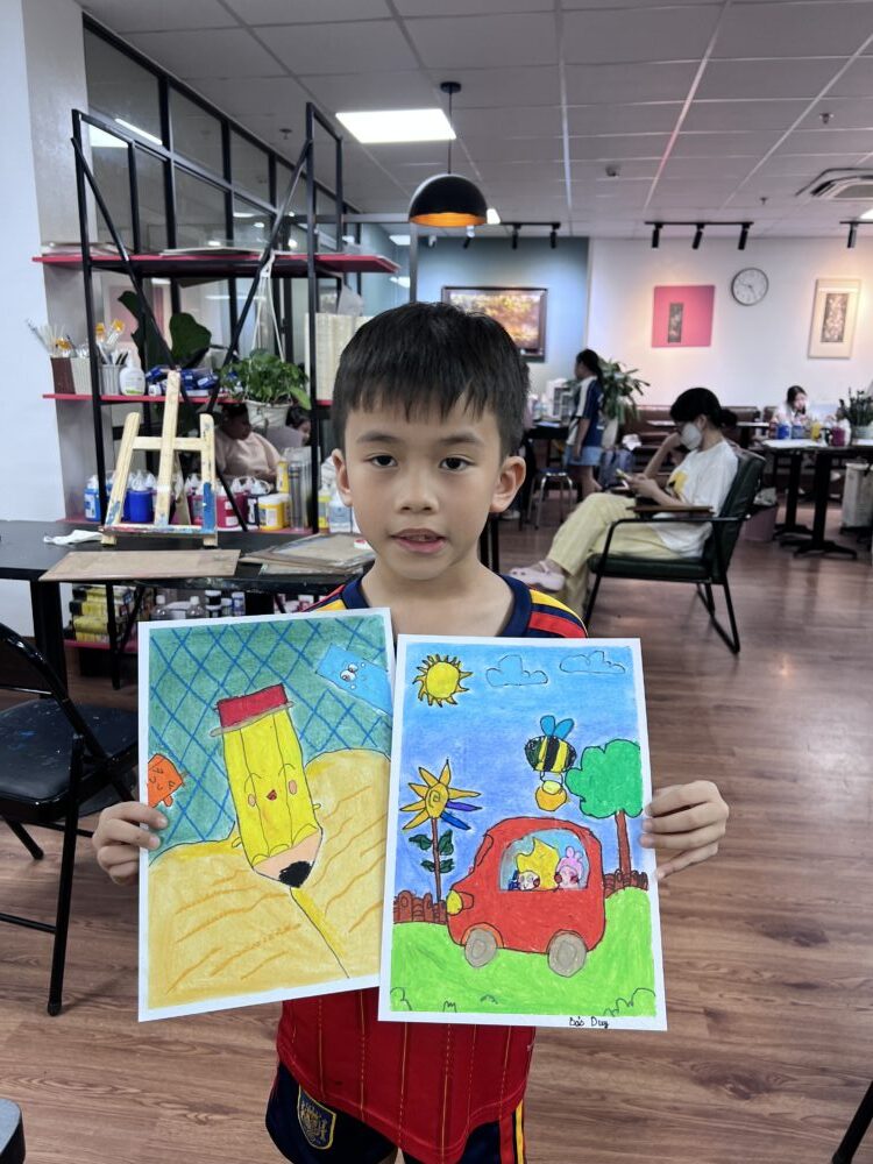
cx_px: 436
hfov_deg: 53.1
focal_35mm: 26
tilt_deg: -13.0
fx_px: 874
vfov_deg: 67.3
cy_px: 582
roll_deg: -0.8
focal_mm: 5.7
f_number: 1.5
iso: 100
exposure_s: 1/100
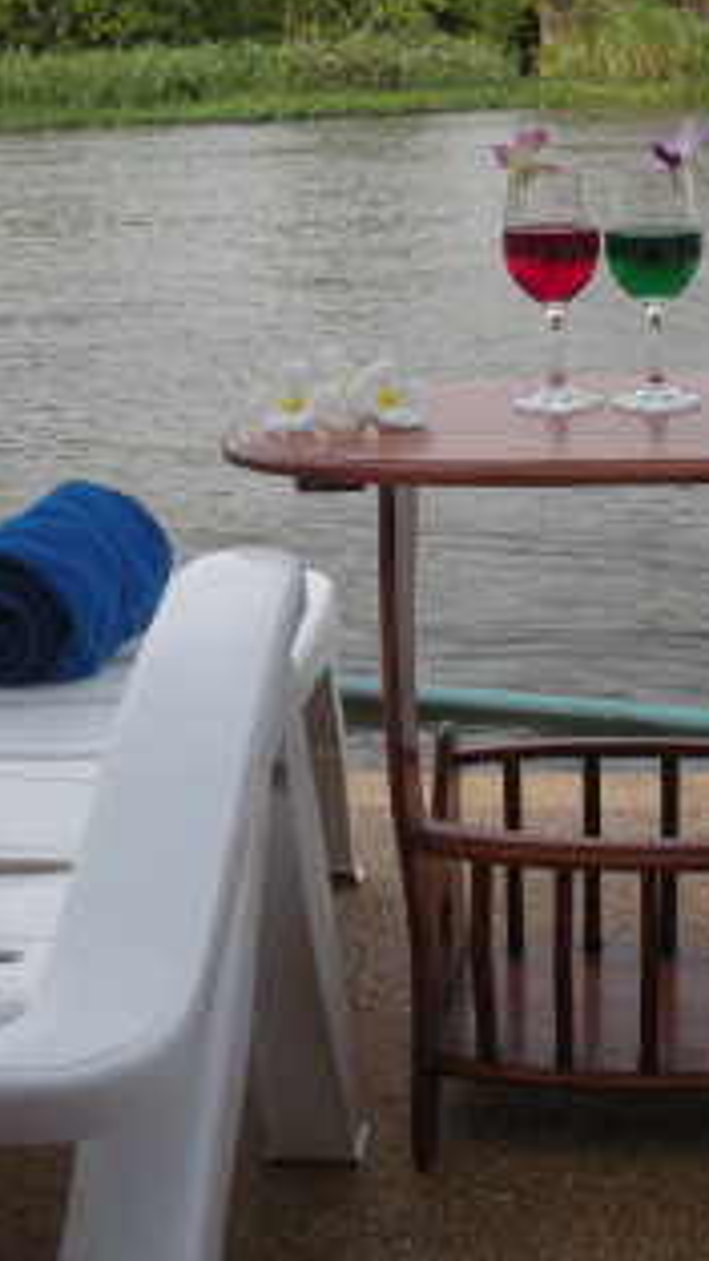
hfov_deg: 19.7
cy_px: 510
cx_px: 419
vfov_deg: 34.3
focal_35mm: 61
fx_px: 2039
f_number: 3.5
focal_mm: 6.3
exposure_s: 1/266
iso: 64
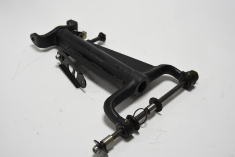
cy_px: 78
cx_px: 118
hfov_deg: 44.9
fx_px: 284
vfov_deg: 30.9
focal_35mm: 44
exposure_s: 1/100
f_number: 2.8
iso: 320
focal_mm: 29
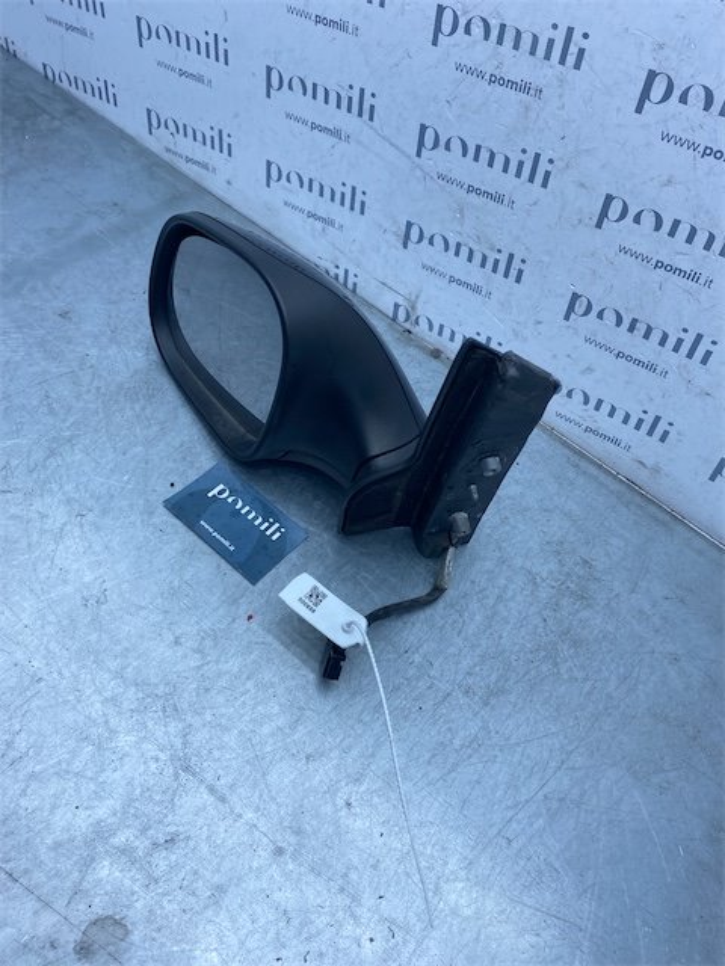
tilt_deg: -51.5
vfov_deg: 67.3
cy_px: 483
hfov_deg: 53.1
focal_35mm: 26
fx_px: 726
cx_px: 362
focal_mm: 4.25
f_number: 1.8
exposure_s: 1/1082
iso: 32
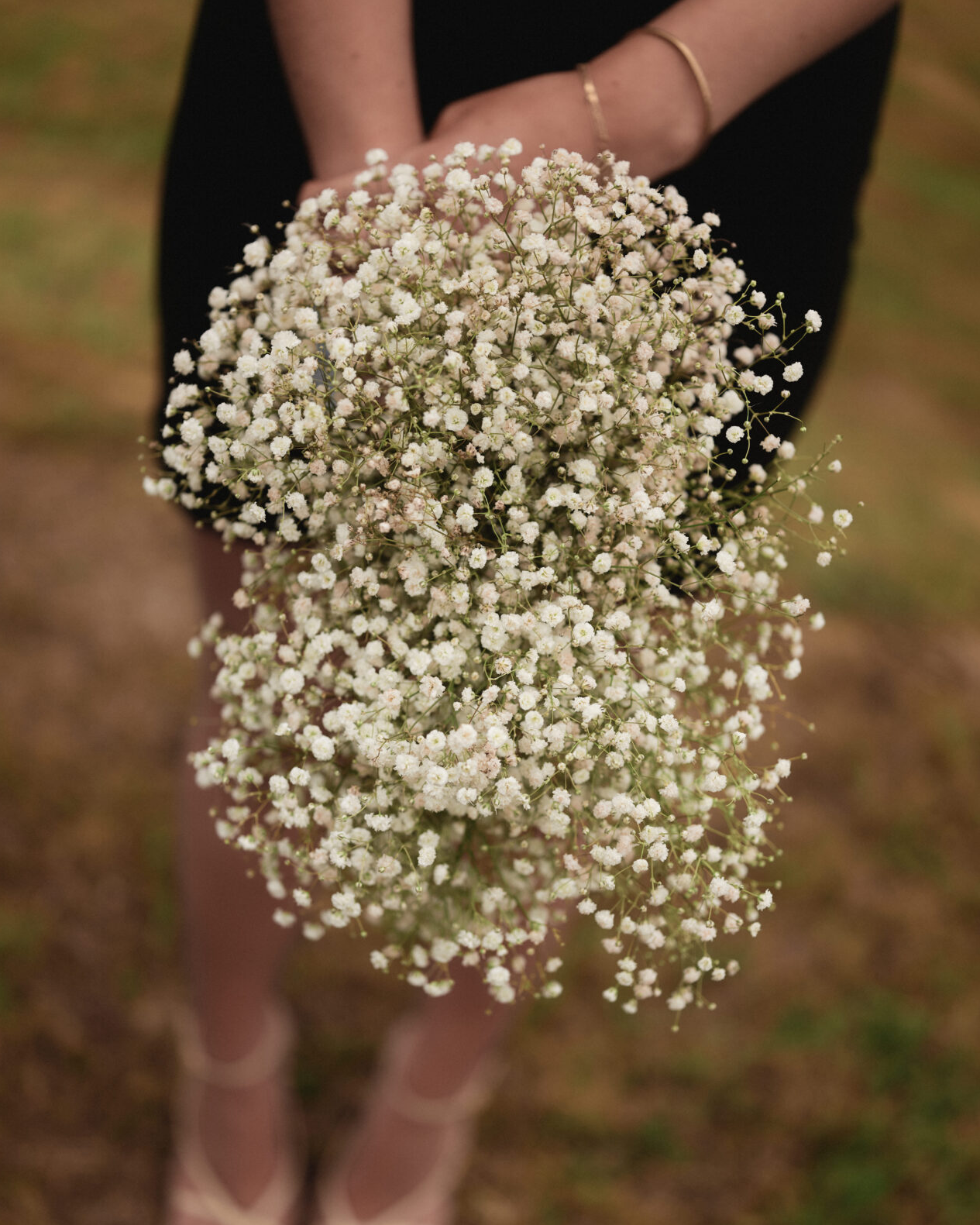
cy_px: 718
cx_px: 485
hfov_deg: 26.7
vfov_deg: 32.9
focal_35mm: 57
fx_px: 2066
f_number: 2
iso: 200
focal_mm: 50
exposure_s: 1/2500
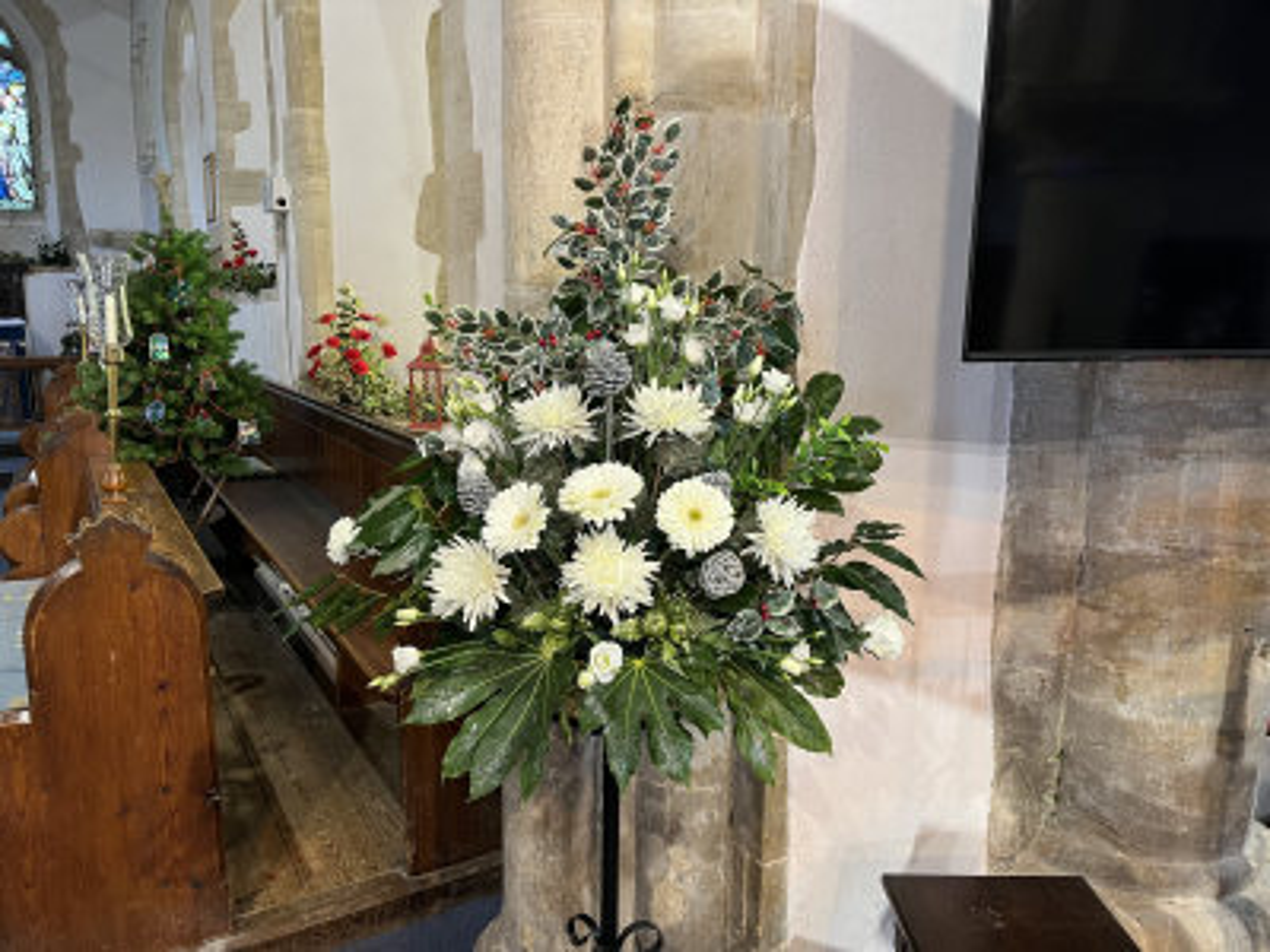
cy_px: 476
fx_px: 954
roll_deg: +0.3
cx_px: 635
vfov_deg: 53.1
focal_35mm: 26
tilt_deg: -10.7
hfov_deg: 67.3
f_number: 1.6
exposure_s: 1/50
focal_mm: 5.1
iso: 125
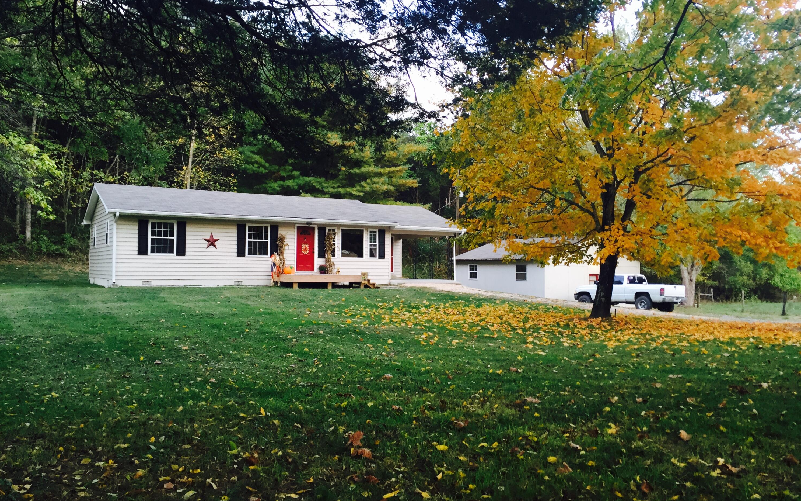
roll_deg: -0.8
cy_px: 242
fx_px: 677
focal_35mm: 31
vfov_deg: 40.6
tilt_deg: +1.6
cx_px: 402
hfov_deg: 61.2
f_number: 2.2
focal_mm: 4.15
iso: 64
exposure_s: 1/30
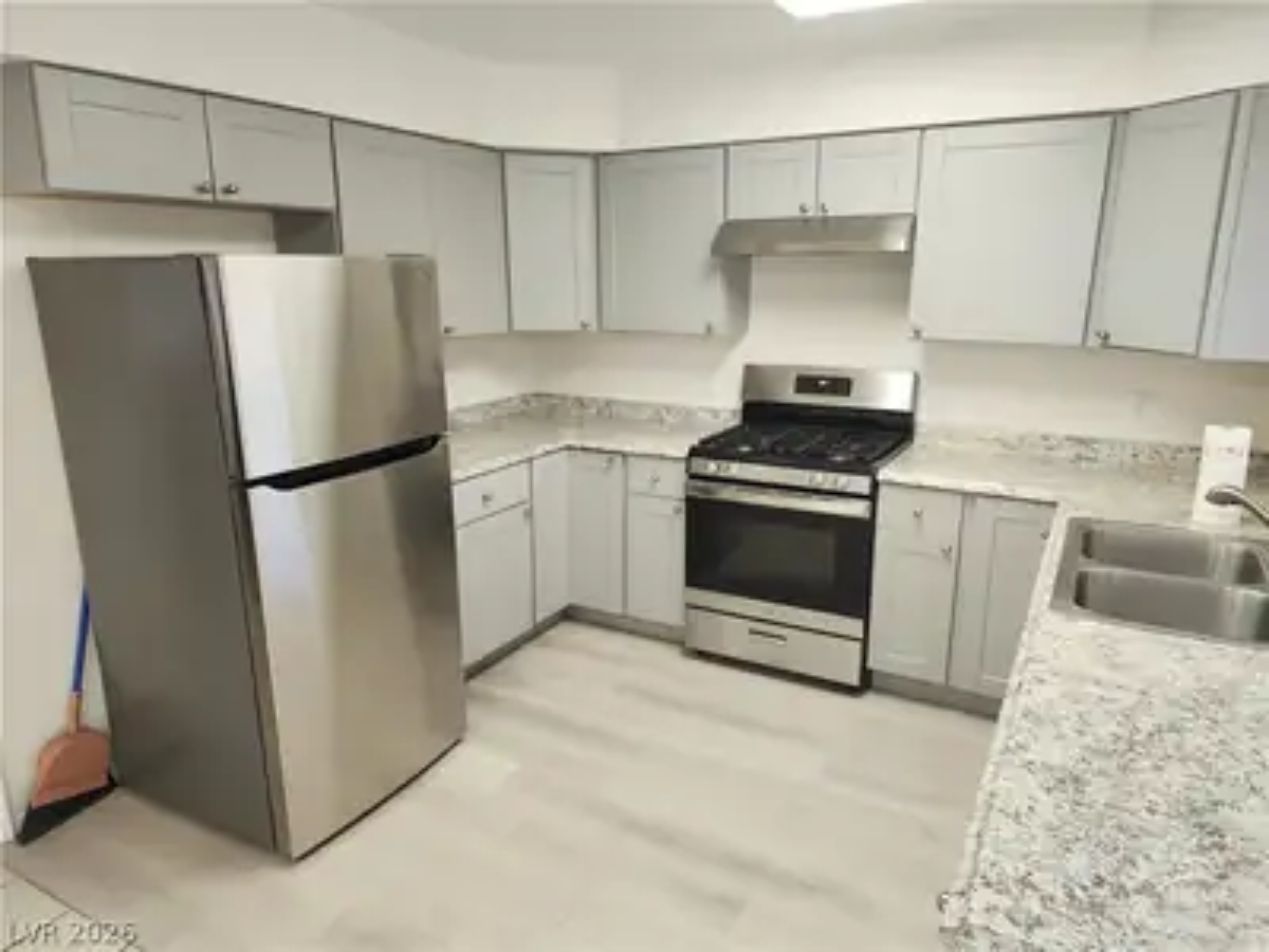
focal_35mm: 23
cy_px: 476
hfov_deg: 73.9
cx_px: 634
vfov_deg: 58.9
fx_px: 843
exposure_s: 1/60
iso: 100
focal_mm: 6.4
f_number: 1.8
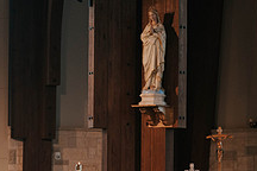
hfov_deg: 8.4
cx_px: -55
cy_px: 179
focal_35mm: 243
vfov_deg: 5.6
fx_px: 1735
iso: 800
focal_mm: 85
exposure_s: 1/200
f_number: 5.6
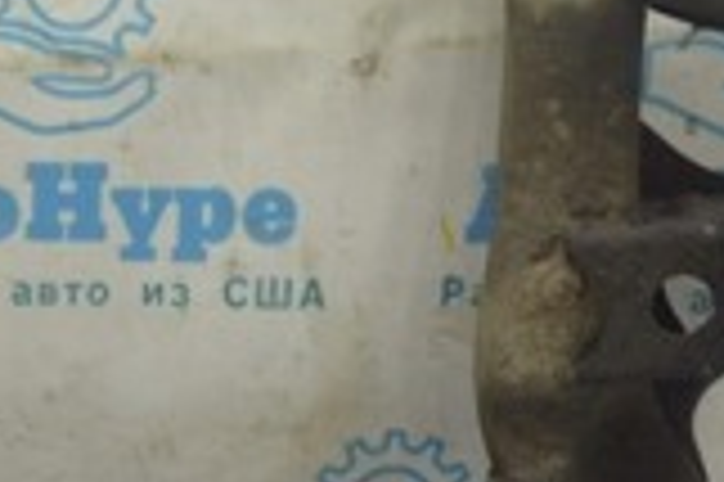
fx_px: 2511
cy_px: 291
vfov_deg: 10.9
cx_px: -112
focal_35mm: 125
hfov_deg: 15.9
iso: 400
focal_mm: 21
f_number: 5.6
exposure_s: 1/20
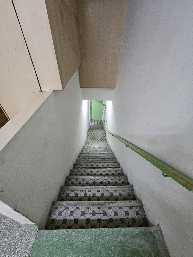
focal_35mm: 13
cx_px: 96
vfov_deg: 106.2
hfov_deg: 89.9
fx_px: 97
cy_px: 128
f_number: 2.2
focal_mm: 2.2
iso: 640
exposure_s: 1/33.3
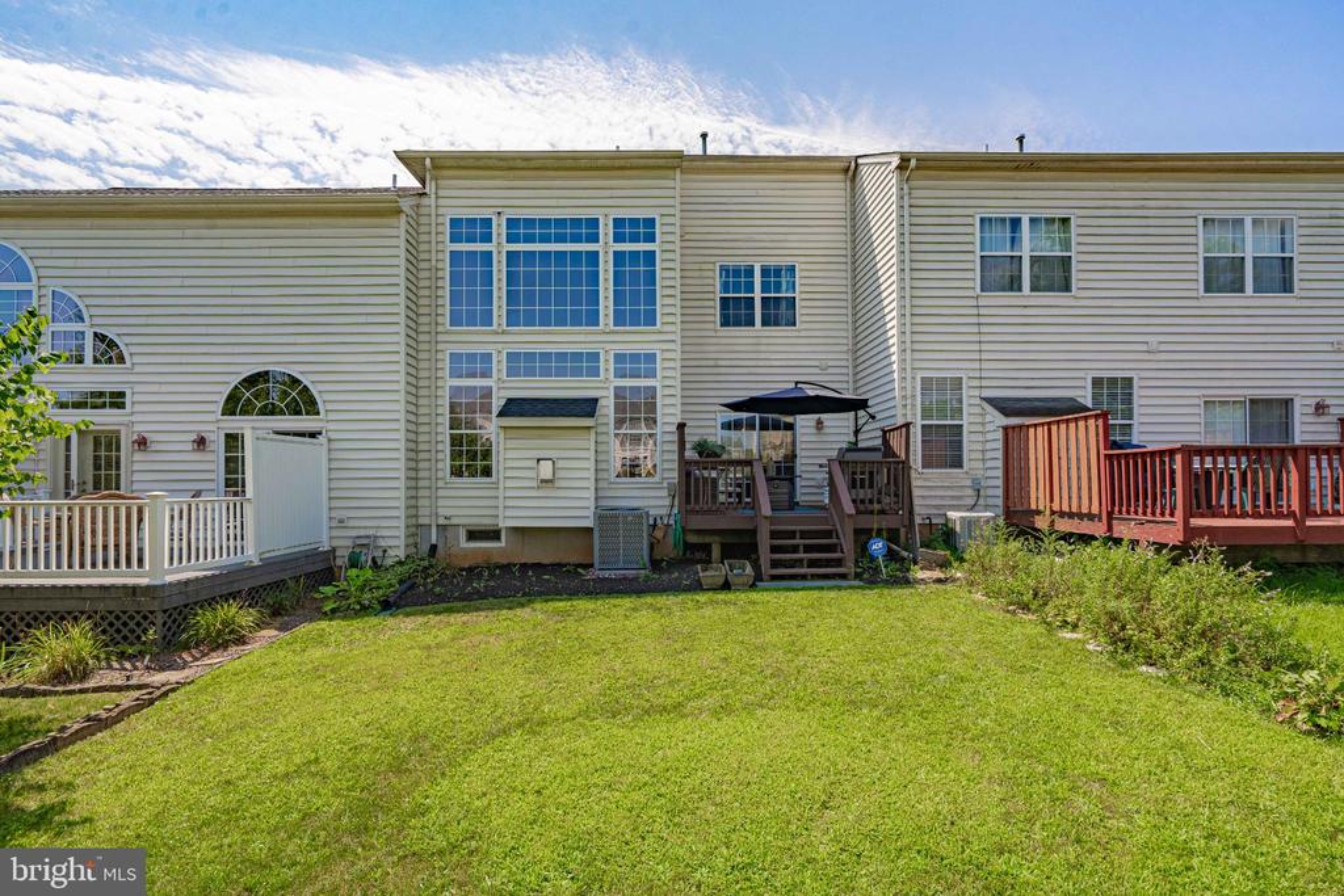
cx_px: 672
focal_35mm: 16
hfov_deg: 96.7
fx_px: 597
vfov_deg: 73.8
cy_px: 448
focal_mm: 16
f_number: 9
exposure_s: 1/4000
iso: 400
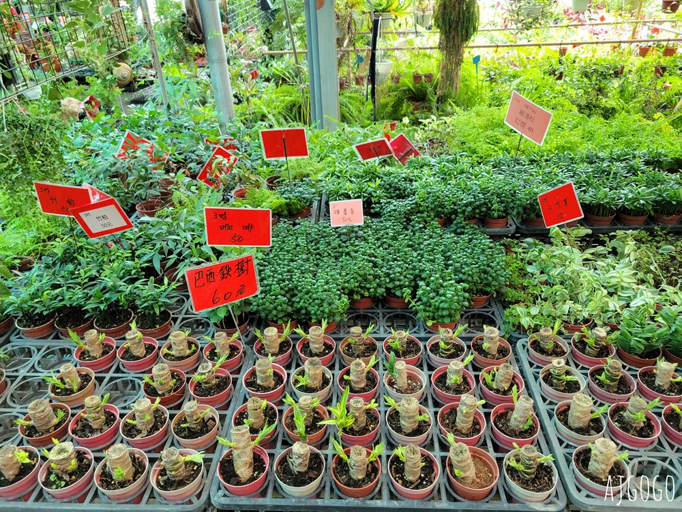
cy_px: 256
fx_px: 512
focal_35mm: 26
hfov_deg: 67.3
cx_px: 341
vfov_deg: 53.1
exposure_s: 1/120
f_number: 1.8
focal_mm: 5.4
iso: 160
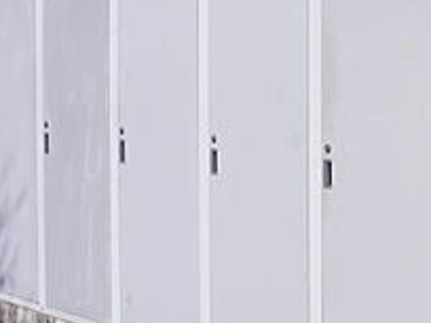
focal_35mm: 94
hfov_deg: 19.2
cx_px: 568
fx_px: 1170
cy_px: 120
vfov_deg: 15.7
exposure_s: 1/1300
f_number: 4.5
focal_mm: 5.4
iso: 100
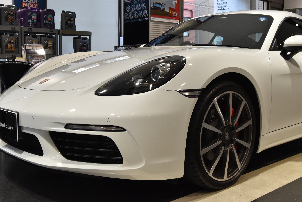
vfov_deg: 32.7
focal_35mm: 41
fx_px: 344
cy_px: 95
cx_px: 155
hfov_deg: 47.4
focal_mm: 24
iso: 1250
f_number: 8
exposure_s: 1/40
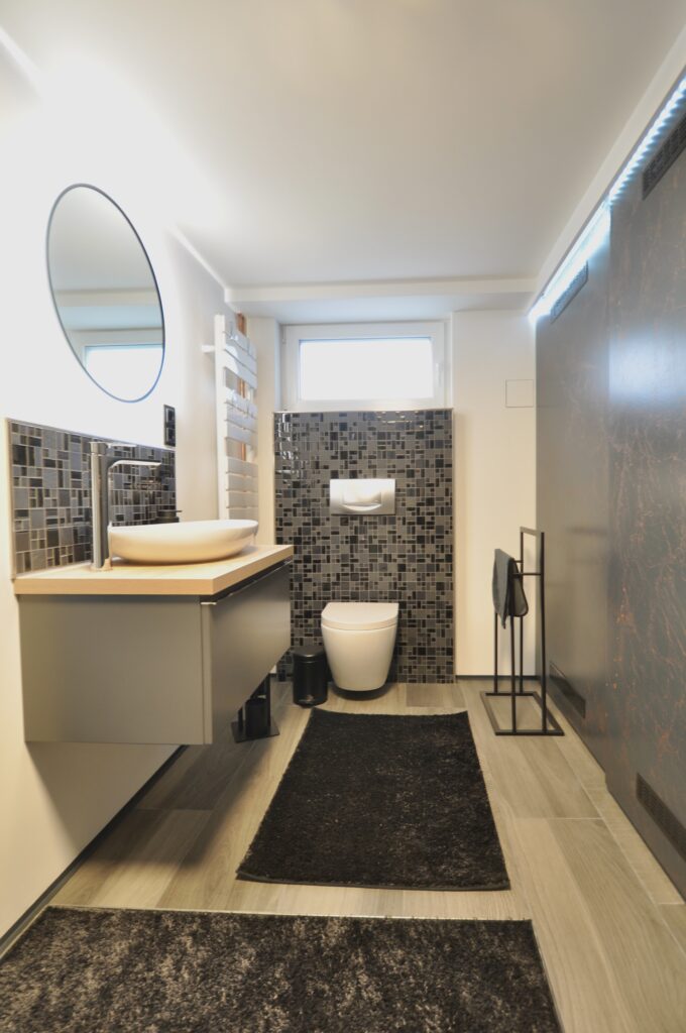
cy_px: 516
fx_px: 430
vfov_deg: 100.5
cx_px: 343
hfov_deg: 77.2
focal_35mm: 15
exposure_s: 1/6
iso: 200
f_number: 3.5
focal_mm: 10
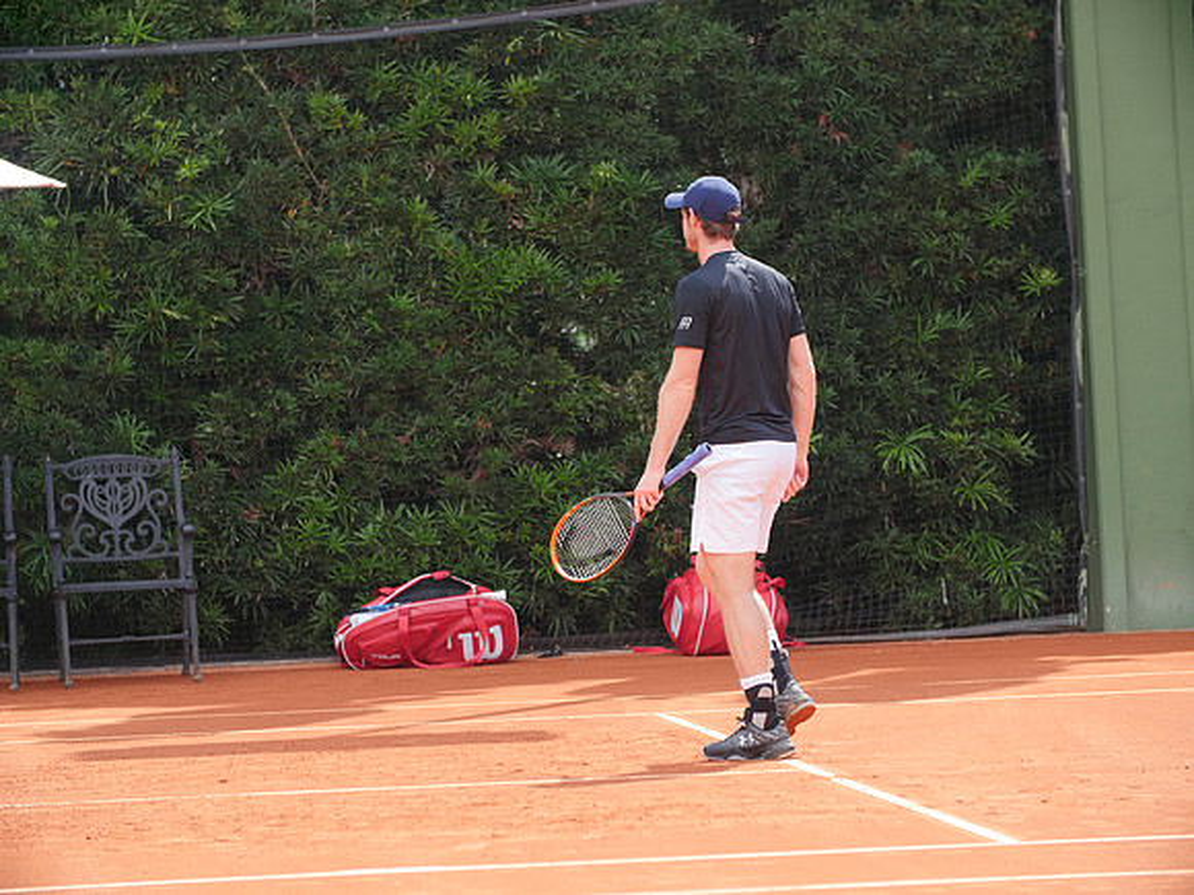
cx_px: 597
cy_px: 448
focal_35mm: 256
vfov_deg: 5.8
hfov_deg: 7.7
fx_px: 8830
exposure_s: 1/1600
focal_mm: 128
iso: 400
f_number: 3.2
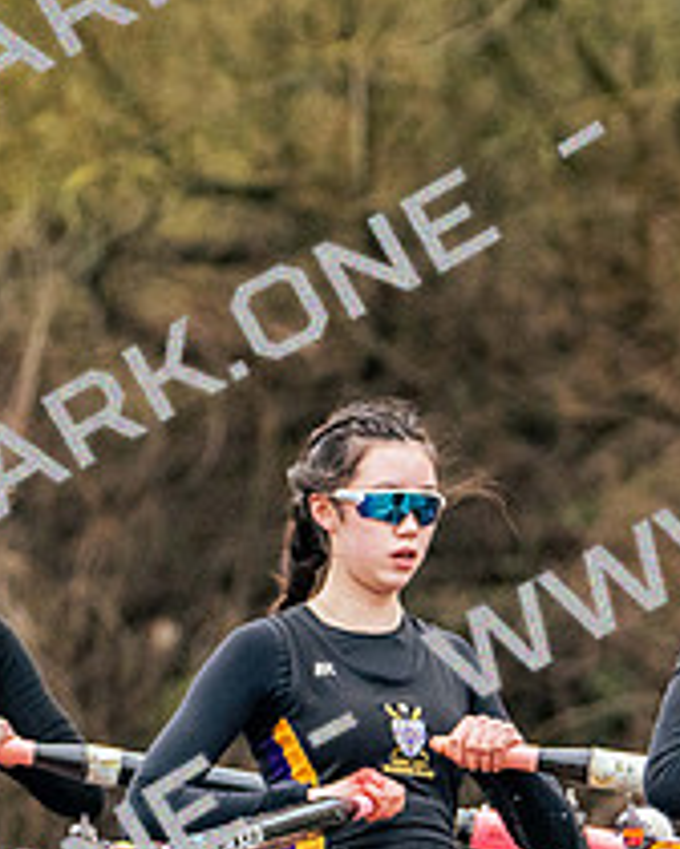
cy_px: 710
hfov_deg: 2.0
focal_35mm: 786
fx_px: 19773
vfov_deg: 2.5
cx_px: 923
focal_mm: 303
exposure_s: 1/2000
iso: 6400
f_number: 6.3
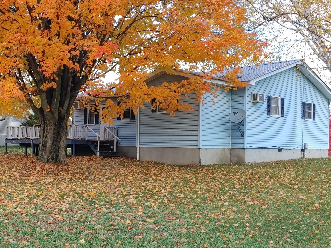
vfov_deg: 31.5
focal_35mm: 46
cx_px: 160
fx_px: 440
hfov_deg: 41.2
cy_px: 135
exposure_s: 1/176
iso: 50
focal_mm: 4.81
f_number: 1.8
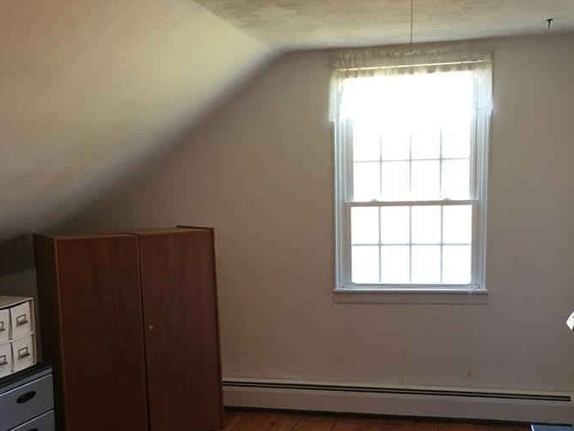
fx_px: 729
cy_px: 296
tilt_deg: -7.3
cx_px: 289
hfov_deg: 43.0
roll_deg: +0.7
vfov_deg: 32.5
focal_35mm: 44
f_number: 2.2
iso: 40
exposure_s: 1/30
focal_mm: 4.15
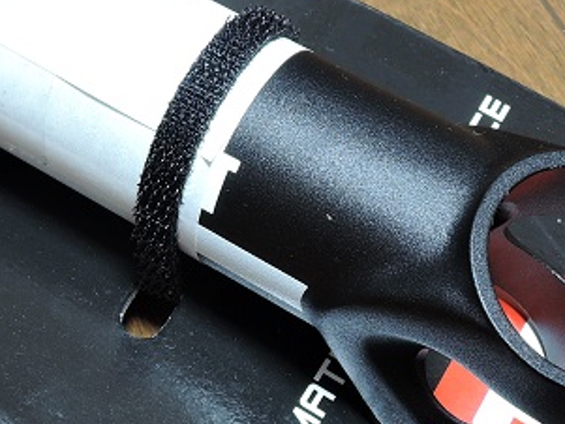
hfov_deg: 20.9
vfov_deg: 15.9
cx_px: 143
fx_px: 1519
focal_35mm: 93
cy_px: 208
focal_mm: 7.5
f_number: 5
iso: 100
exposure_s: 1
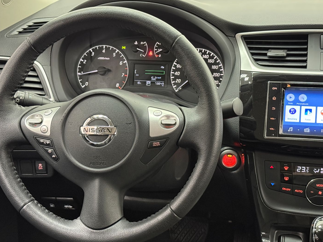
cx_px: 195
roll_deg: -0.6
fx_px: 616
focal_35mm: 66
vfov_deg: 22.2
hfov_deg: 29.3
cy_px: 136
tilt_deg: -21.3
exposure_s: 1/30
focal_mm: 6.76
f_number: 1.78
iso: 640
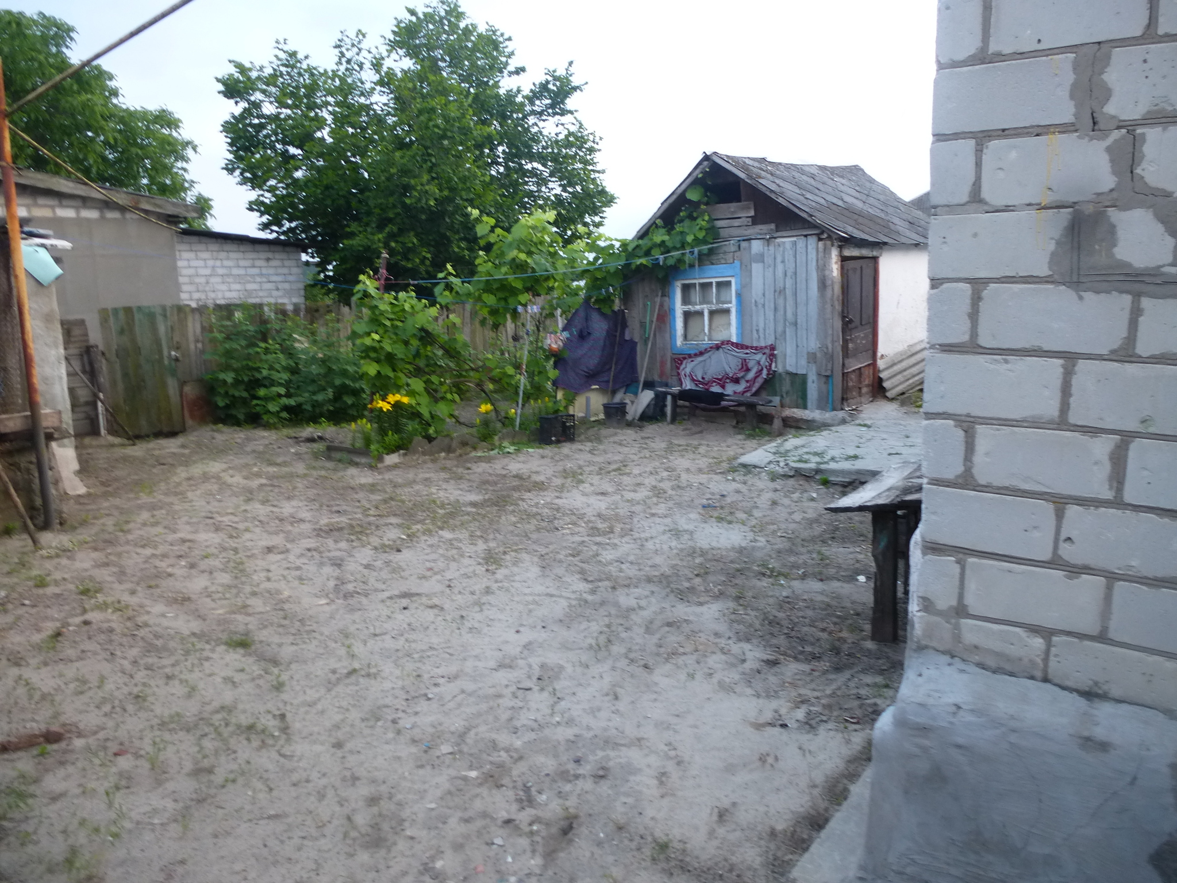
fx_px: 816
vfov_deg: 56.8
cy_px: 442
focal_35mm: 24
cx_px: 588
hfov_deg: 71.6
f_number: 3.3
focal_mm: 4.3
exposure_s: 1/60
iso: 200
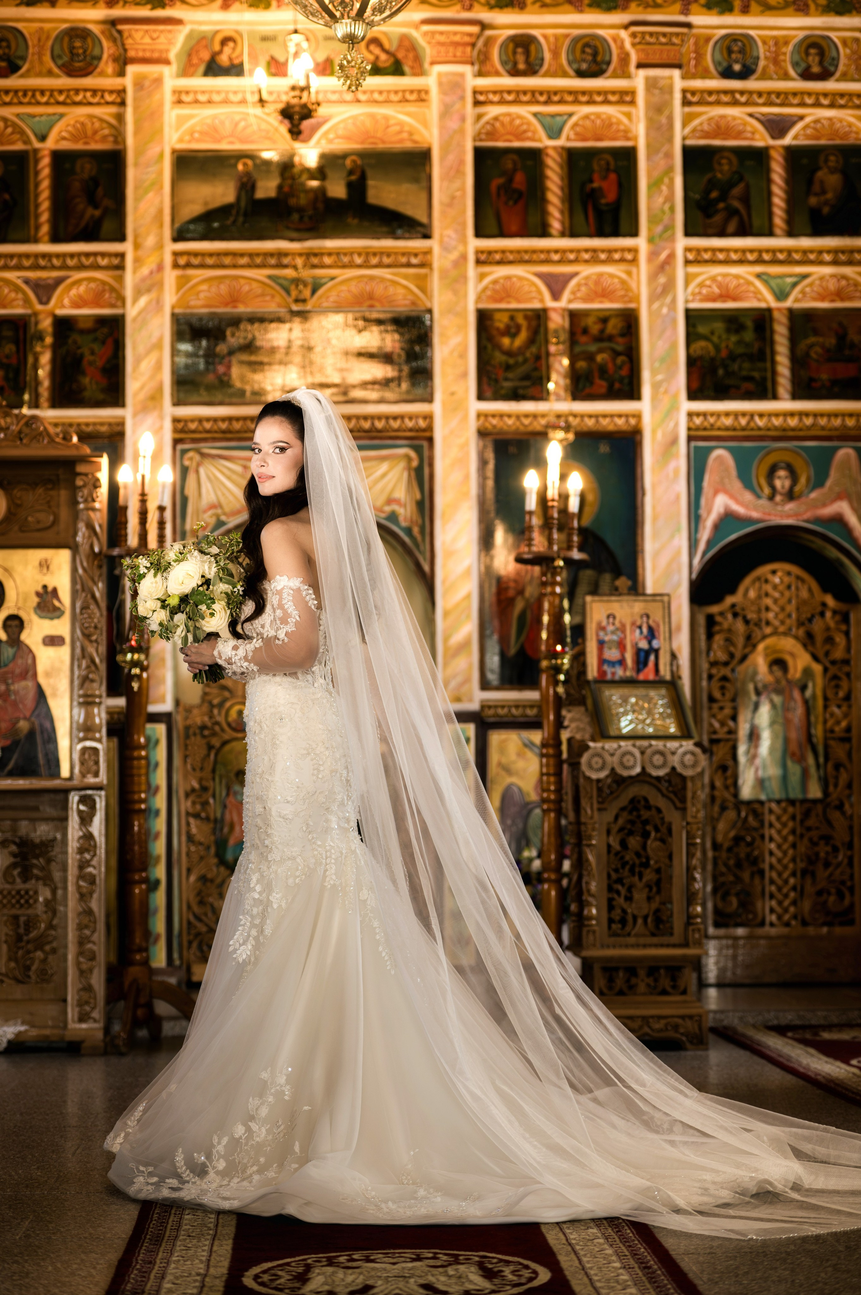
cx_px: 430
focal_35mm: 70
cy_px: 648
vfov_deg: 28.9
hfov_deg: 19.4
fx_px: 2515
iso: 400
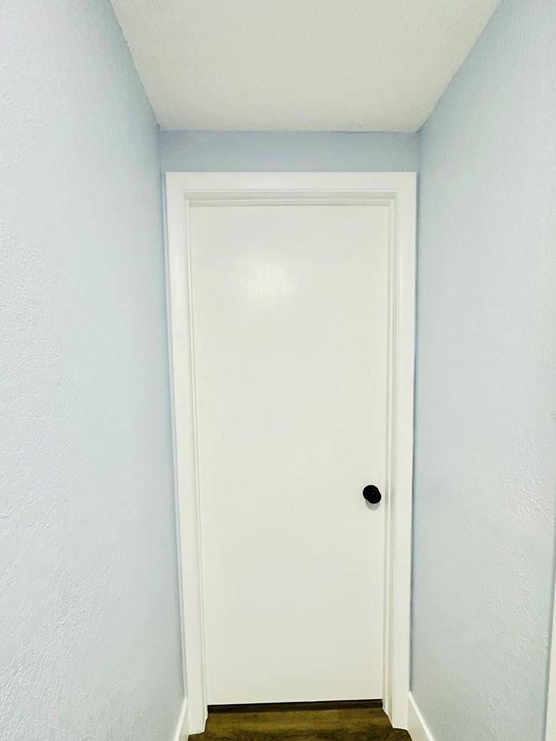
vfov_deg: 90.6
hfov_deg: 74.7
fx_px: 364
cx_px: 267
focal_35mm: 17
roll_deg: +2.6
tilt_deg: -5.5
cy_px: 416
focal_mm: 2.22
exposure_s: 1/120
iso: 250
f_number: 2.2
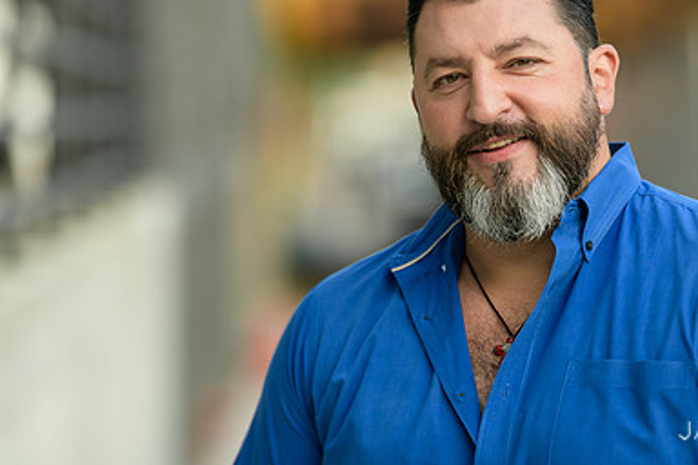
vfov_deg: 6.7
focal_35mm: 204
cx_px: 325
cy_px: 128
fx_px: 3955
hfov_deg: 10.1
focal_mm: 135
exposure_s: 1/250
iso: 200
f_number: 2
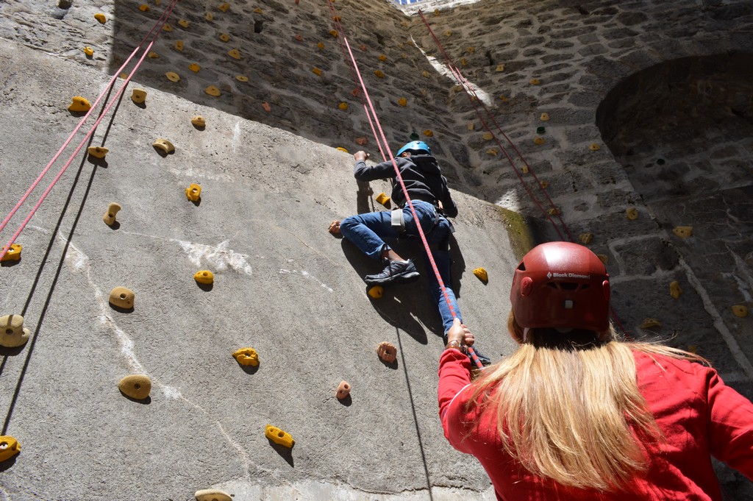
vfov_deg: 47.9
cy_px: 250
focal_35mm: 27
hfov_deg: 67.4
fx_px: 564
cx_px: 376
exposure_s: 1/400
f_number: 11
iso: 400
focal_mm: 18
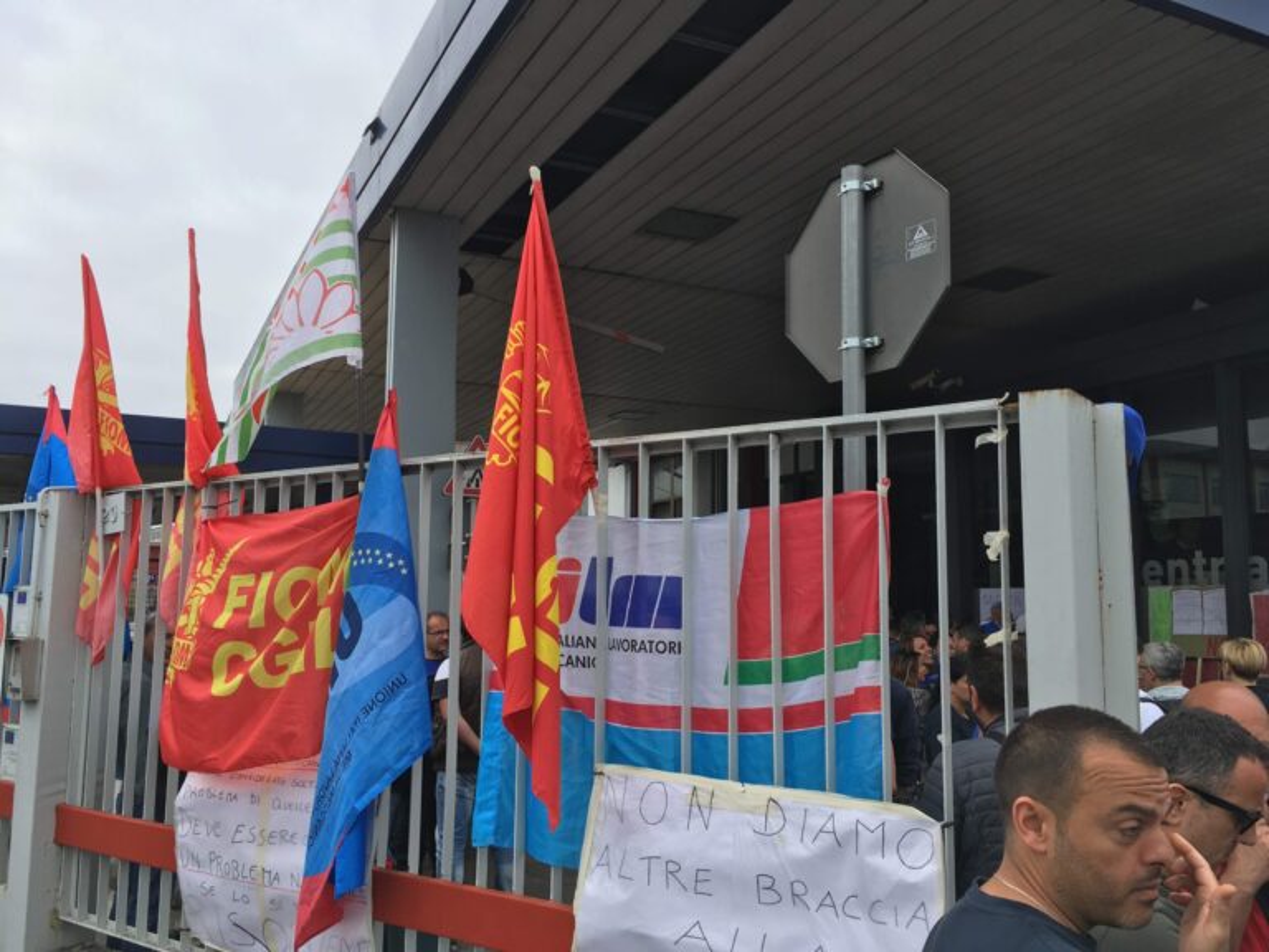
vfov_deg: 48.2
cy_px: 476
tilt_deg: +5.6
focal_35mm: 29
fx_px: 1063
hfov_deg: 61.7
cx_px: 634
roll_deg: -0.8
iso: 25
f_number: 2.2
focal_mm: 4.15
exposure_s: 1/827
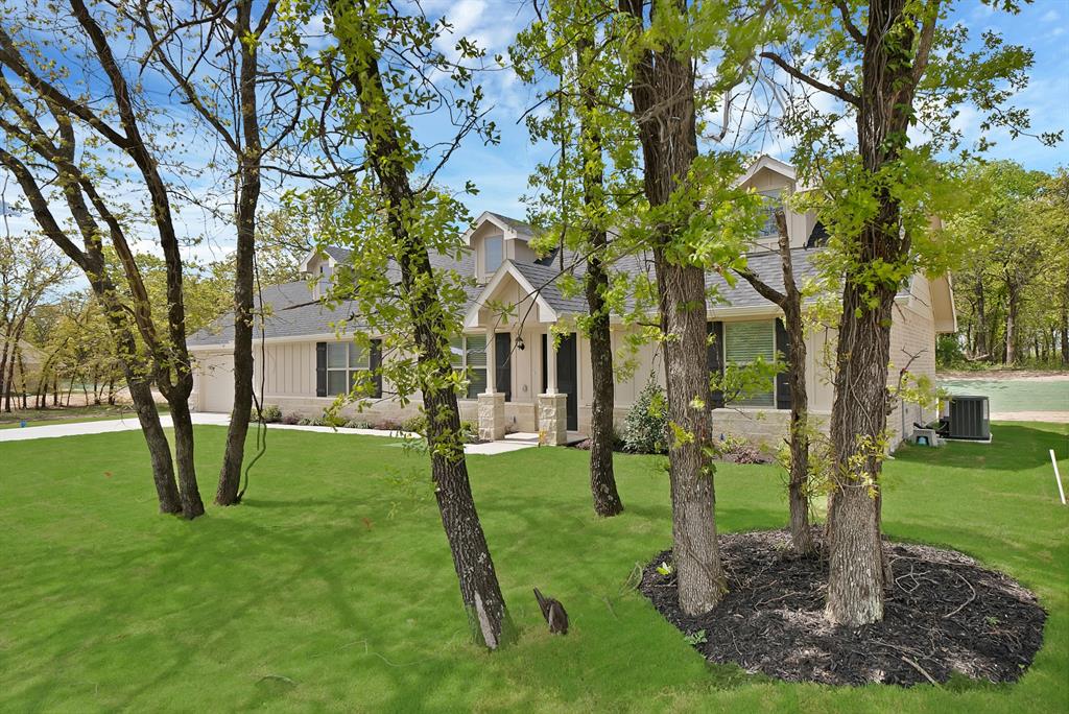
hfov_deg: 81.2
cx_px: 534
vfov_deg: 59.6
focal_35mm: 21
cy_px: 357
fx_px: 624
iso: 640
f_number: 9
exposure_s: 1/200
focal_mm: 21
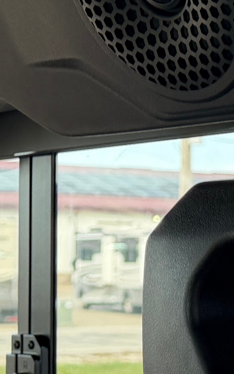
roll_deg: -0.9
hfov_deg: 9.7
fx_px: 1377
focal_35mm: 135
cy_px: 55
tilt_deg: +9.2
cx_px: 107
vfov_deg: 15.3
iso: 100
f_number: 1.78
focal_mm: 6.76
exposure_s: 1/356
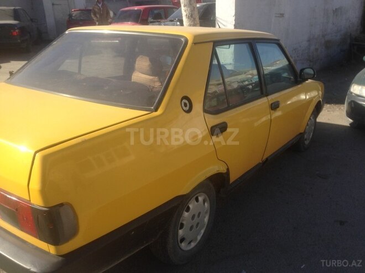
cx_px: 182
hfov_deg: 55.4
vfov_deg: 42.9
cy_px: 136
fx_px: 348
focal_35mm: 33
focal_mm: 4.12
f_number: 2.4
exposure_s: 1/903
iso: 50
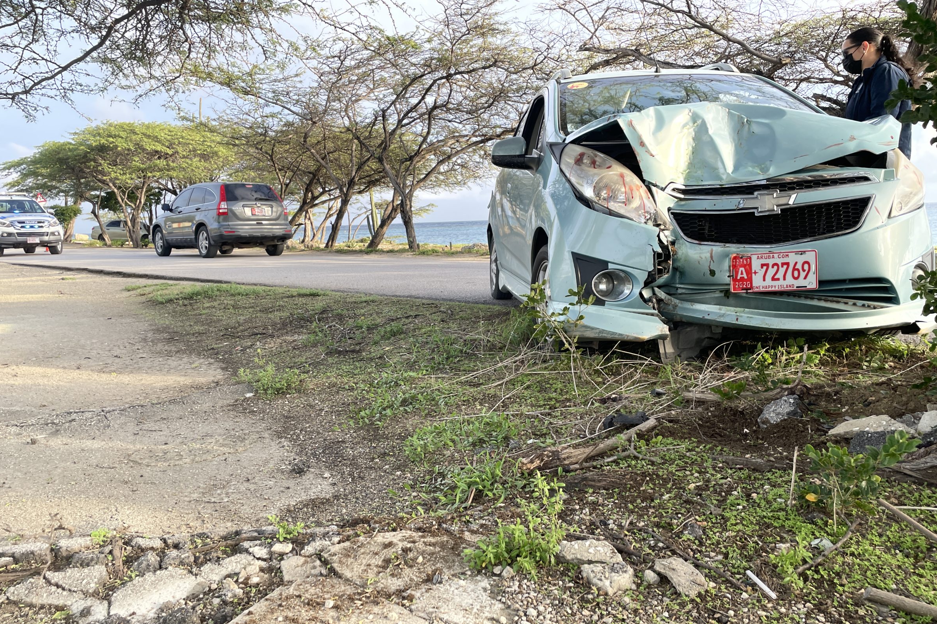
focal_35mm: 29
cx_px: 438
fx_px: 755
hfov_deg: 63.6
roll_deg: +2.4
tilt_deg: -6.6
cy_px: 320
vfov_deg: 45.0
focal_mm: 4.2
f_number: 1.6
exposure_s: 1/381
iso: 32
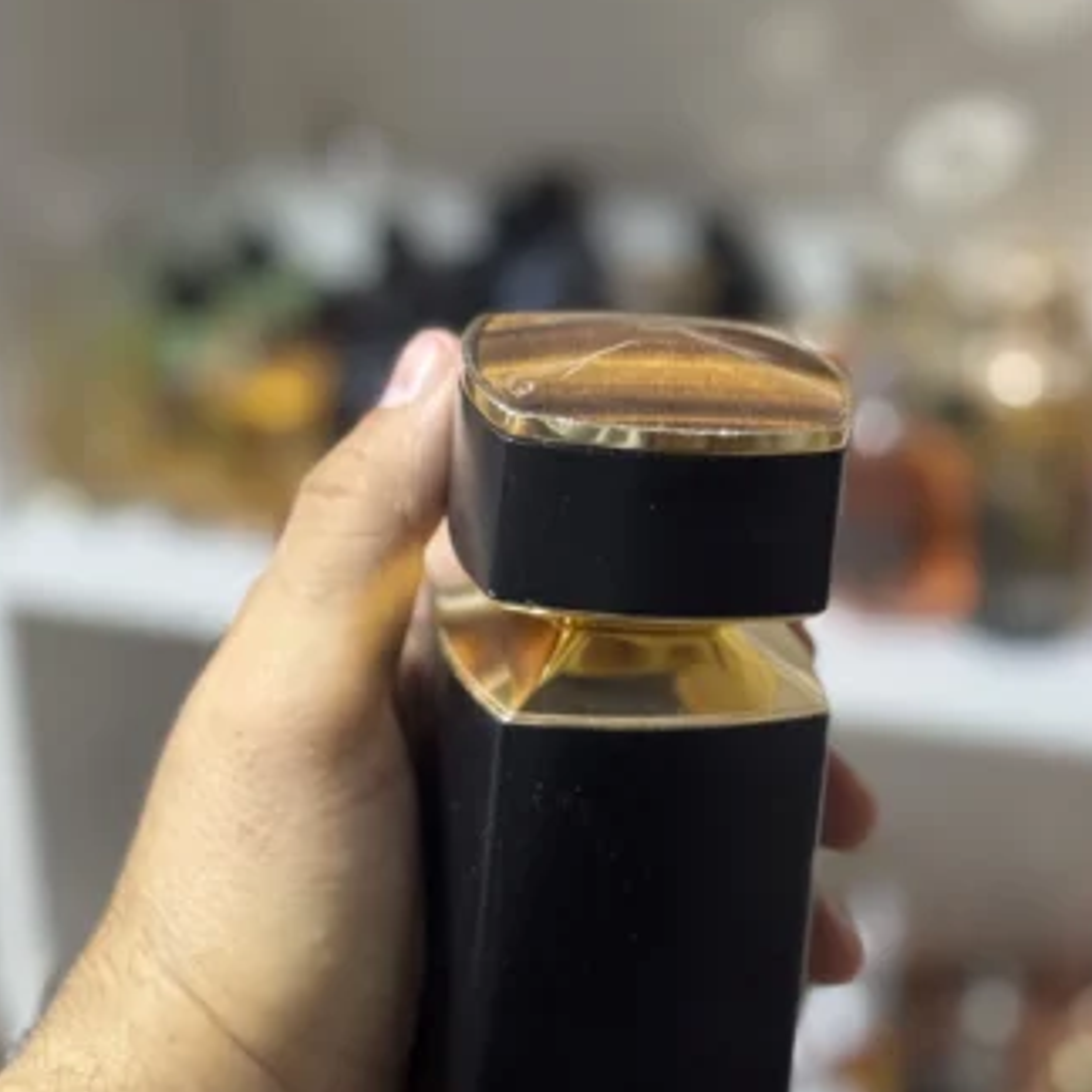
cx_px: 539
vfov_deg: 22.9
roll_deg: +0.3
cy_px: 753
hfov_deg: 23.1
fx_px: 2677
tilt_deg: -25.4
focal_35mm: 75
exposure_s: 1/50
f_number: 1.78
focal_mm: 6.76
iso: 250
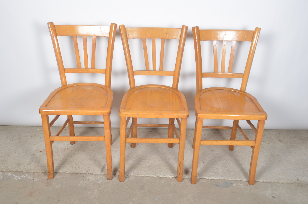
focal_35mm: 36
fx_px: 307
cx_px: 154
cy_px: 102
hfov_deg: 53.2
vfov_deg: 36.7
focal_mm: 24
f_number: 11
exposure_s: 1/125
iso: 100
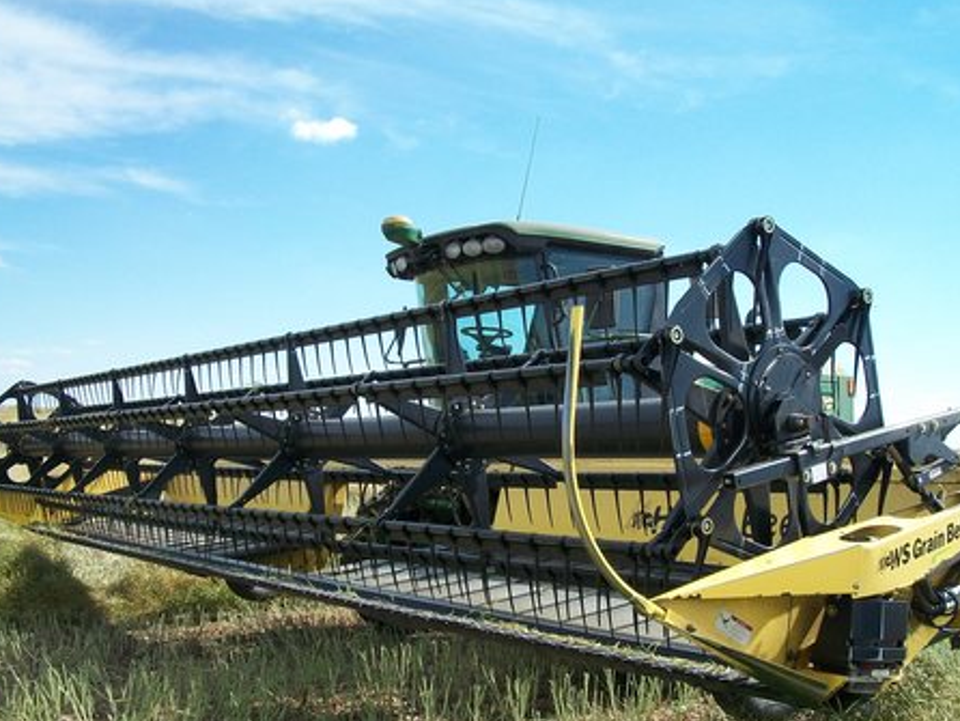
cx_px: 519
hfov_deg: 47.8
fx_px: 1082
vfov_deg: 36.8
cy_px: 413
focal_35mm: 39
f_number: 5.5
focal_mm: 5.7
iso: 80
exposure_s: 1/320
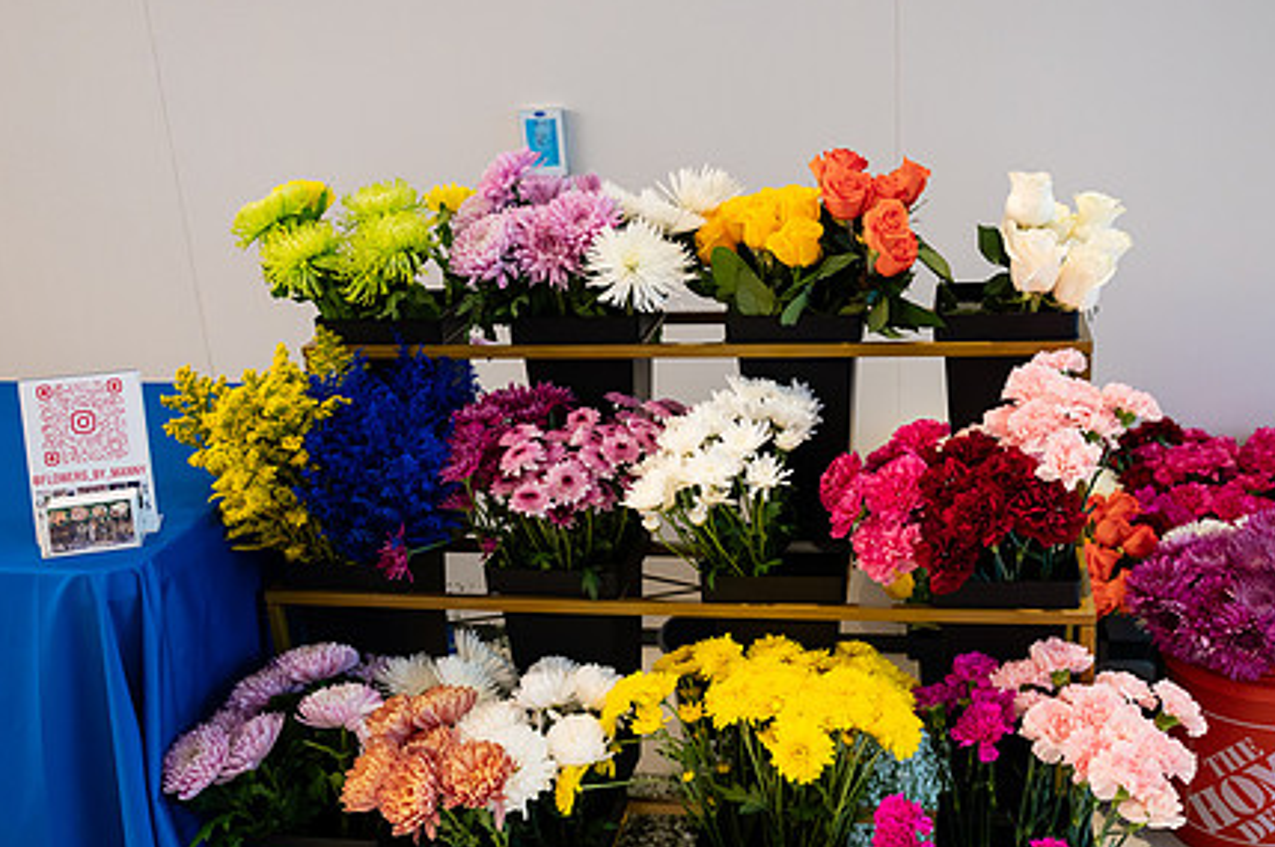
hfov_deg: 47.4
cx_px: 712
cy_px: 478
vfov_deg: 32.5
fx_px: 1450
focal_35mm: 41
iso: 1250
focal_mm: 28
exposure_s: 1/200
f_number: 3.2
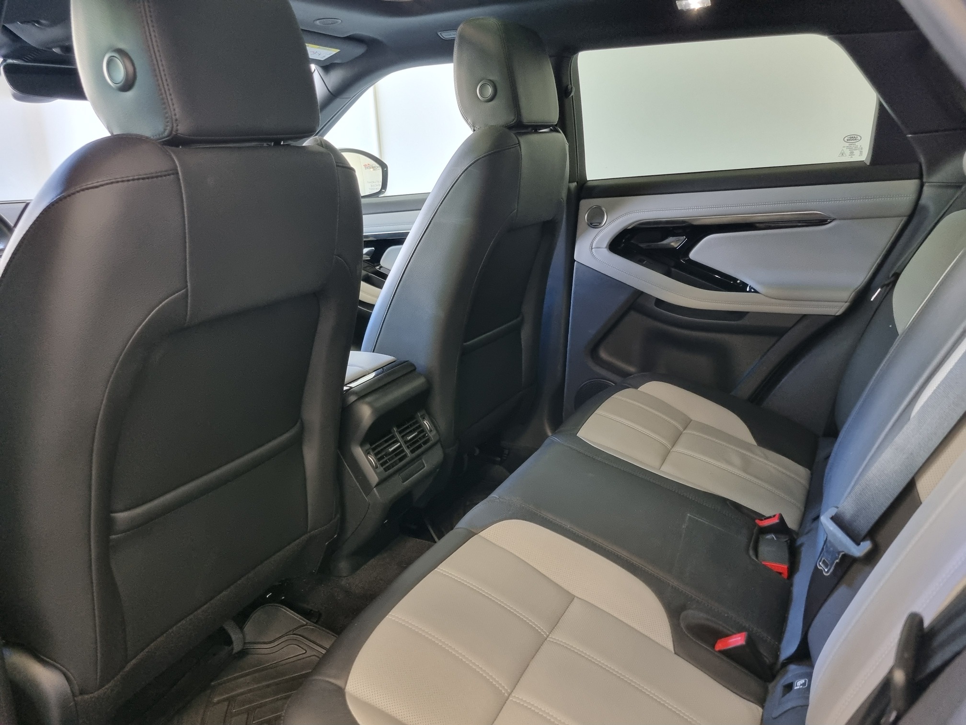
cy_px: 362
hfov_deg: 67.3
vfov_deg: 53.1
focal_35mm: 26
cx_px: 483
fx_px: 726
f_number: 1.8
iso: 640
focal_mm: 5.4
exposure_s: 1/50
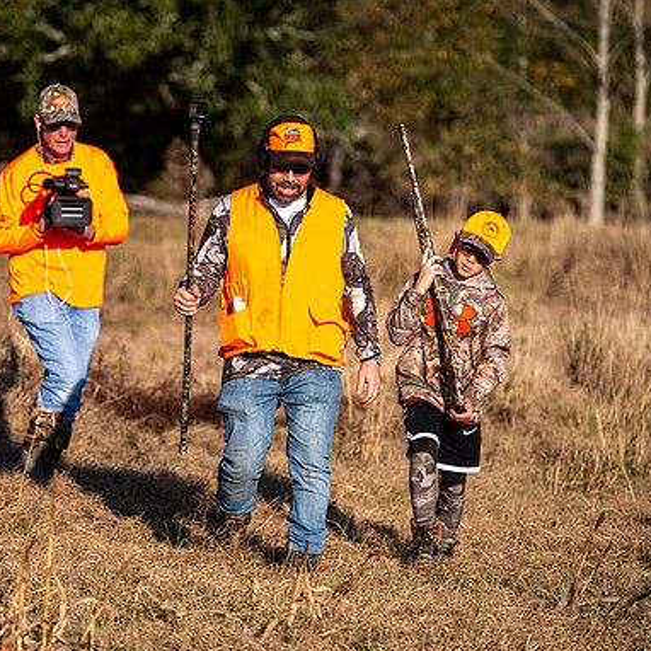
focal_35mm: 219
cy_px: 327
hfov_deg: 8.0
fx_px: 4660
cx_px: 228
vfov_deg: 8.0
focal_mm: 170
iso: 200
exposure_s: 1/2500
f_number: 4
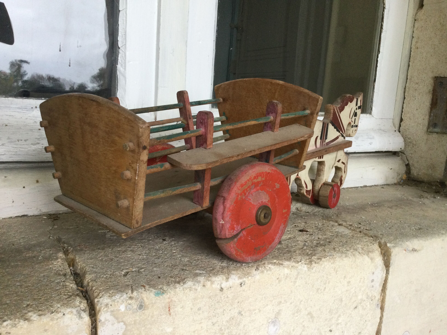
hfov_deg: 58.4
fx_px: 400
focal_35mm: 31
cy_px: 168
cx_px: 224
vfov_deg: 45.4
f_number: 2.4
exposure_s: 1/33
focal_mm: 3.3
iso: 80
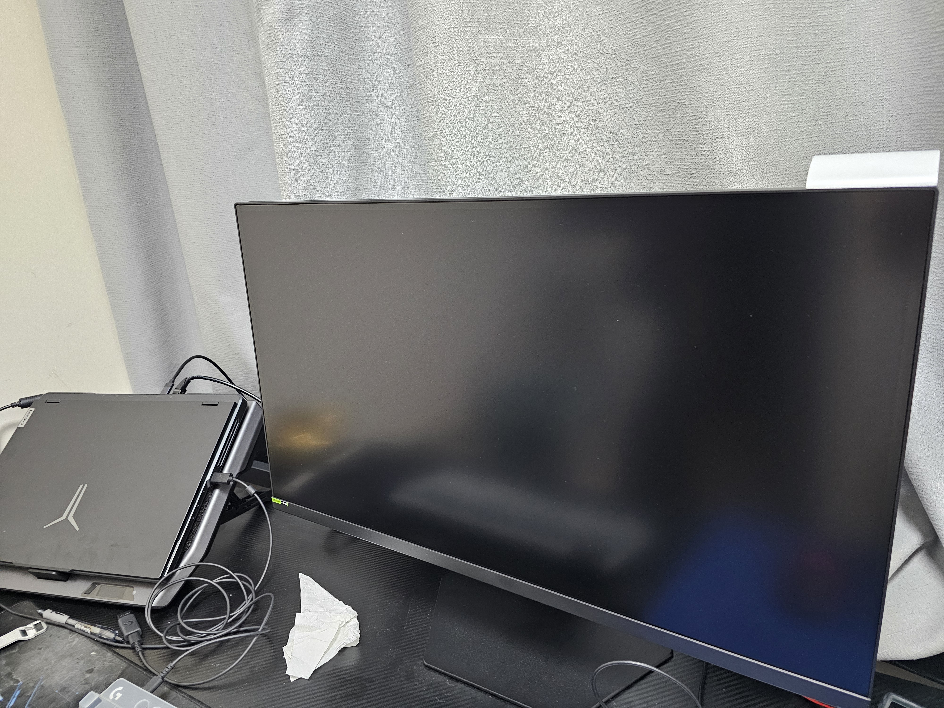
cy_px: 354
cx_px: 472
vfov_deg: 58.9
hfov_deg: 73.9
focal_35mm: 23
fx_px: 627
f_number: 1.7
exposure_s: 1/24
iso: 640
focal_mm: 6.3
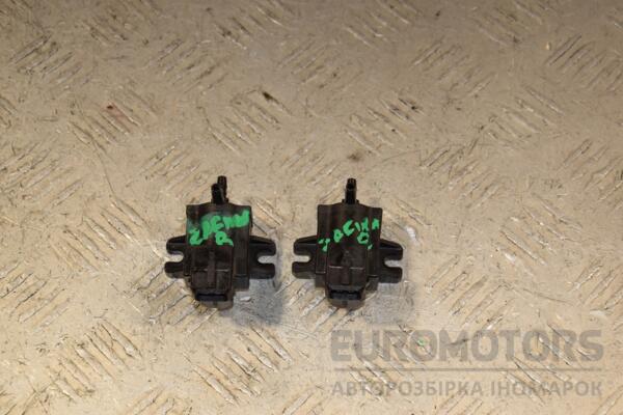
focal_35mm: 87
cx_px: 312
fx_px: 1505
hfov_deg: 23.4
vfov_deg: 15.7
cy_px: 208
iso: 800
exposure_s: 1/200
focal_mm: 58
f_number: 7.1
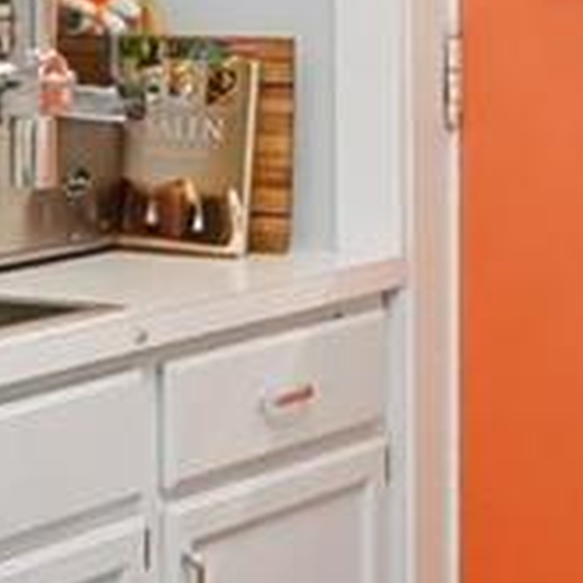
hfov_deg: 11.7
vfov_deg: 11.6
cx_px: -18
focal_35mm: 148
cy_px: -60
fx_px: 2820
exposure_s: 1/5
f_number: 8
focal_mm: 9
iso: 400
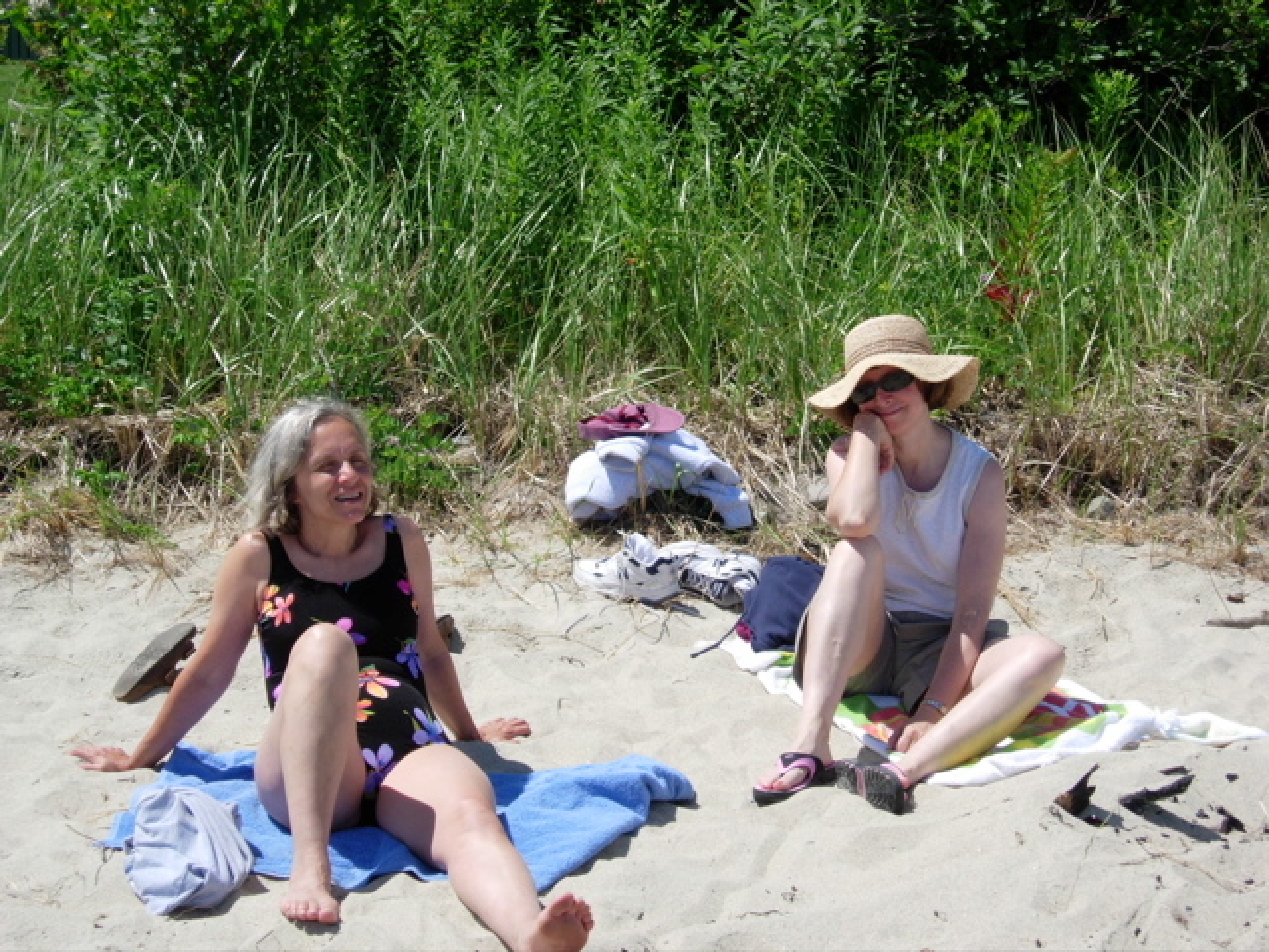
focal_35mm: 82
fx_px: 3006
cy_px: 476
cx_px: 634
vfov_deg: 18.0
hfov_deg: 23.8
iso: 64
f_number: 4
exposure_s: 1/886
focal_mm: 17
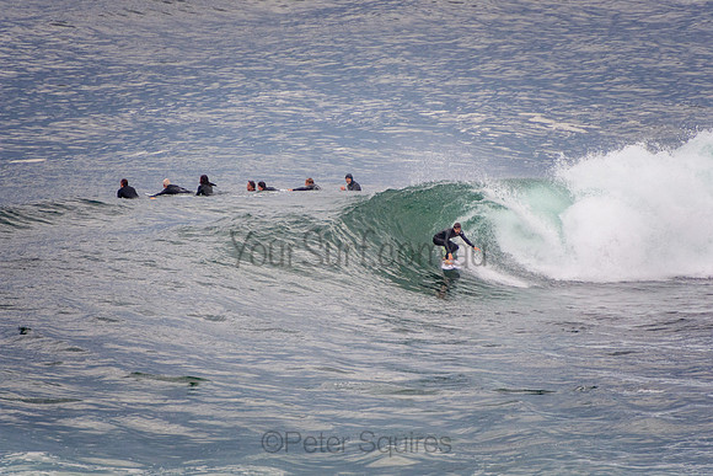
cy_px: 238
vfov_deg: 2.3
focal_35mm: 600
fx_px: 11886
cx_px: 356
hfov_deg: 3.4
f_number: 5.6
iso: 800
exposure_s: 1/800
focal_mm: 400
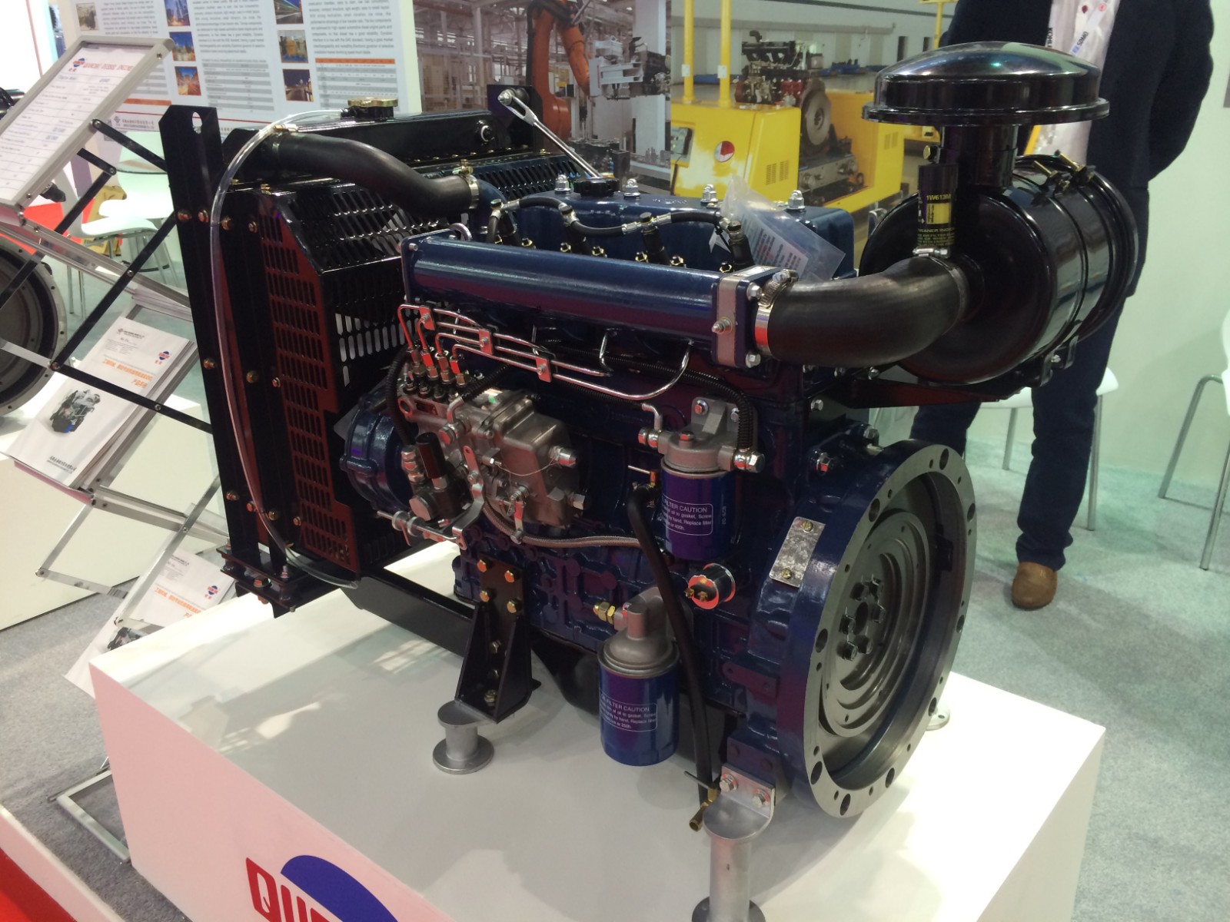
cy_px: 461
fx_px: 1066
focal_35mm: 30
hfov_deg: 60.0
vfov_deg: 46.8
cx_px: 615
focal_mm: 4.12
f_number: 2.2
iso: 125
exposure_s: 1/33
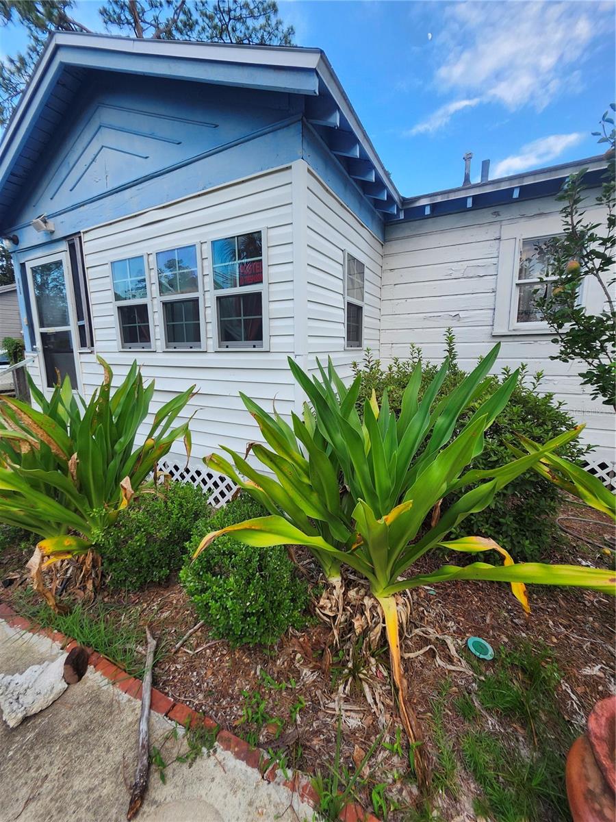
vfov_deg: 106.2
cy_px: 411
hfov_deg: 89.9
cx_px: 308
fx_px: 308
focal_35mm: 13
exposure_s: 1/126
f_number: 2.2
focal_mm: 1.74
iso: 40
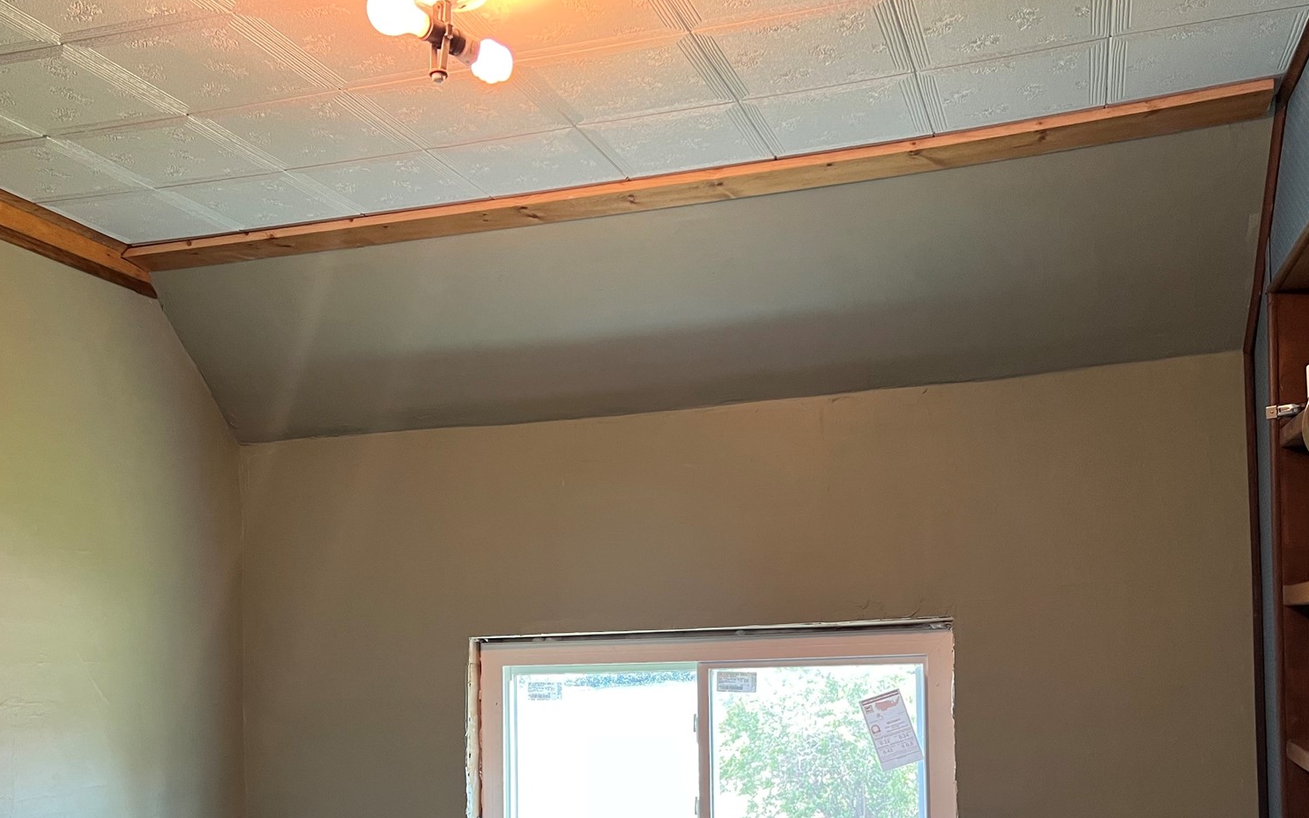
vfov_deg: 32.6
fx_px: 1356
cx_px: 630
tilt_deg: -0.2
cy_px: 666
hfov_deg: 51.5
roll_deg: +1.9
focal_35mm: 38
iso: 100
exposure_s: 1/60
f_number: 1.5
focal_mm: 5.7
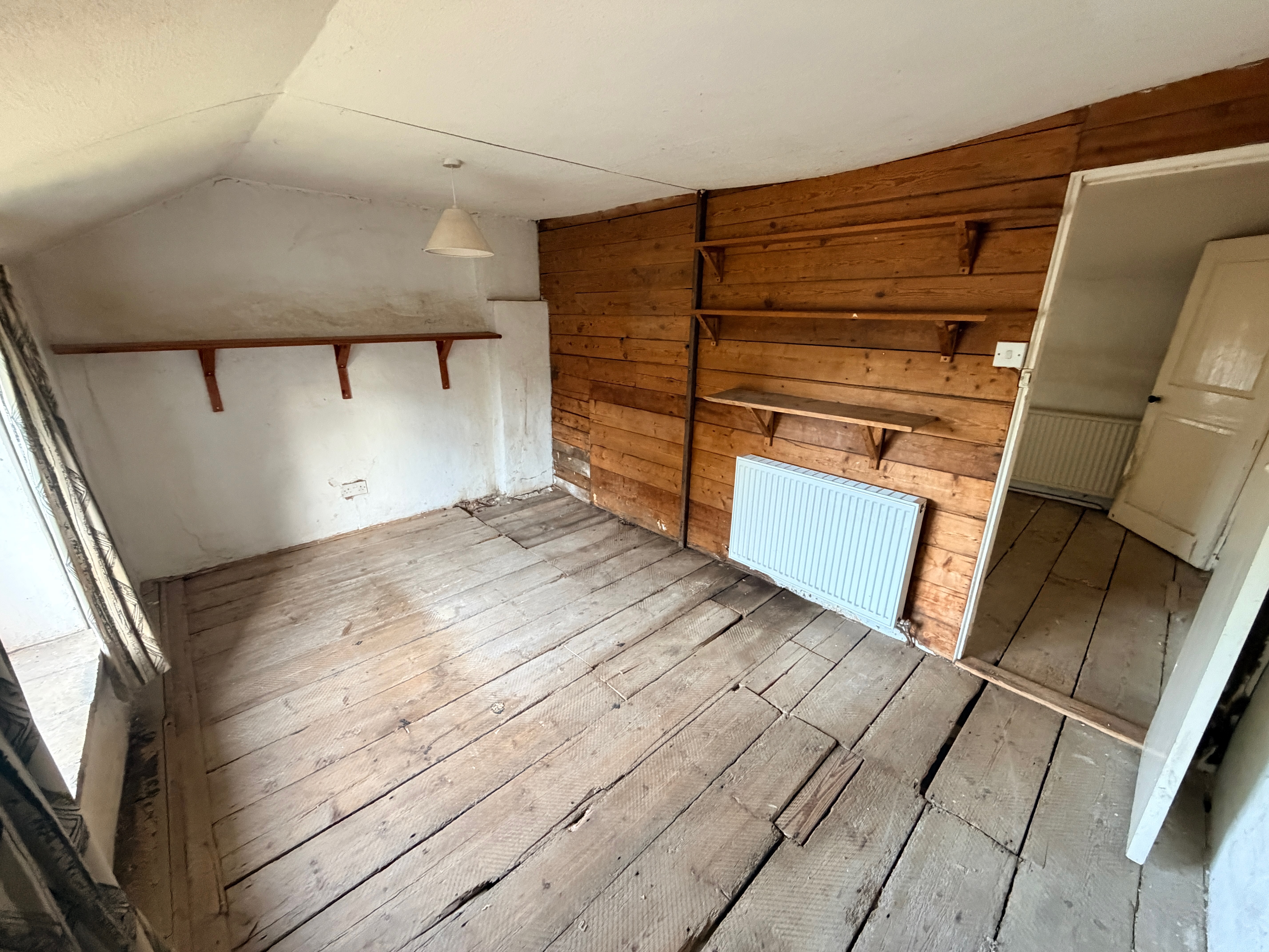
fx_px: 513
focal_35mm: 14
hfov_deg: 102.1
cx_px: 634
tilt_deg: -19.3
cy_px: 476
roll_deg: -0.5
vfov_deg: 85.7
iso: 640
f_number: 2.2
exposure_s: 1/60
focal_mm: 2.22
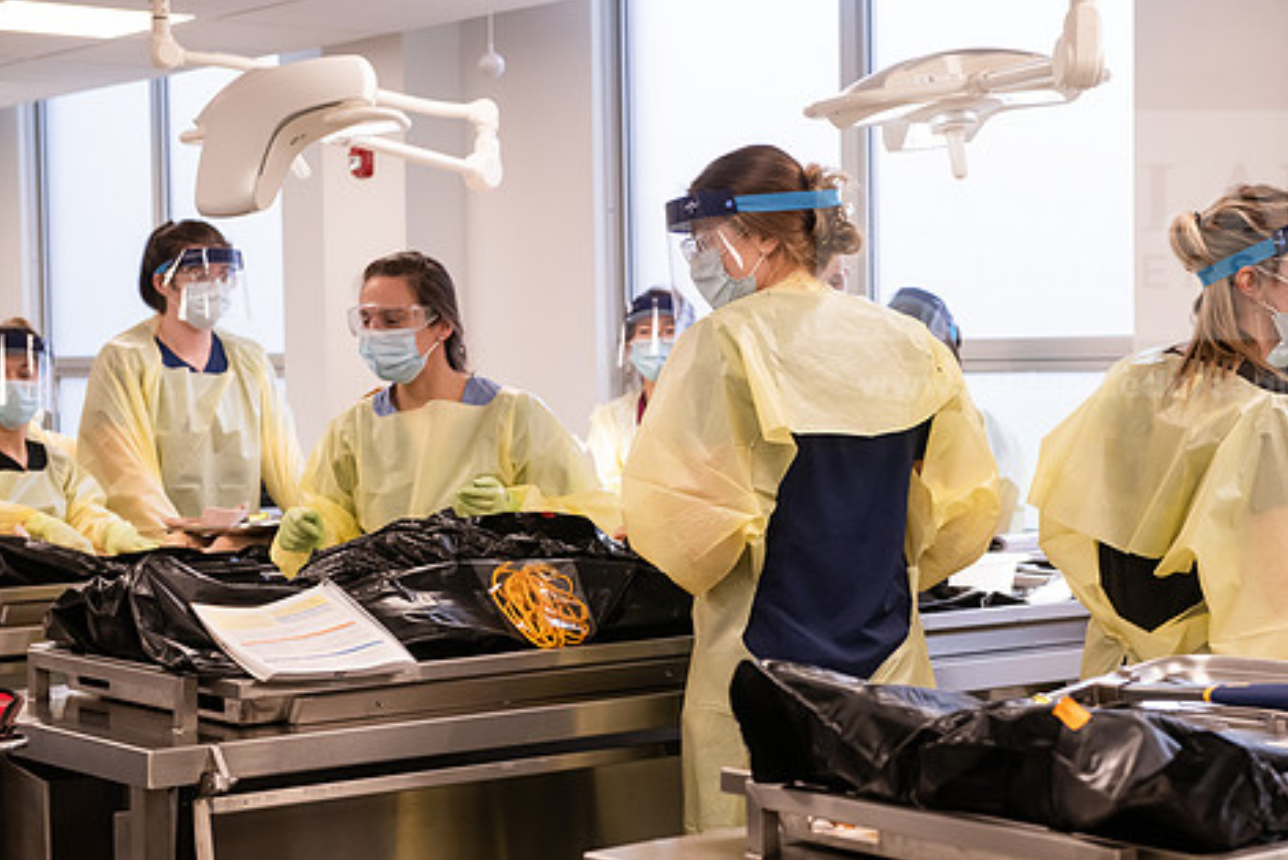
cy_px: 442
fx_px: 2649
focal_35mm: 74
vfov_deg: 18.4
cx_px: 734
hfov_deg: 27.3
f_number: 5
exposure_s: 1/250
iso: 1250
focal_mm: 60
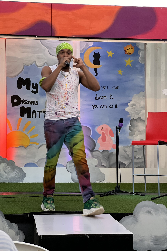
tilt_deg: +2.0
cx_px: 72
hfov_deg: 16.8
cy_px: 127
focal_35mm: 81
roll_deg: +0.1
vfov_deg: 25.1
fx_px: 564
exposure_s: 1/100
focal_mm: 9
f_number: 2.8
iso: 200
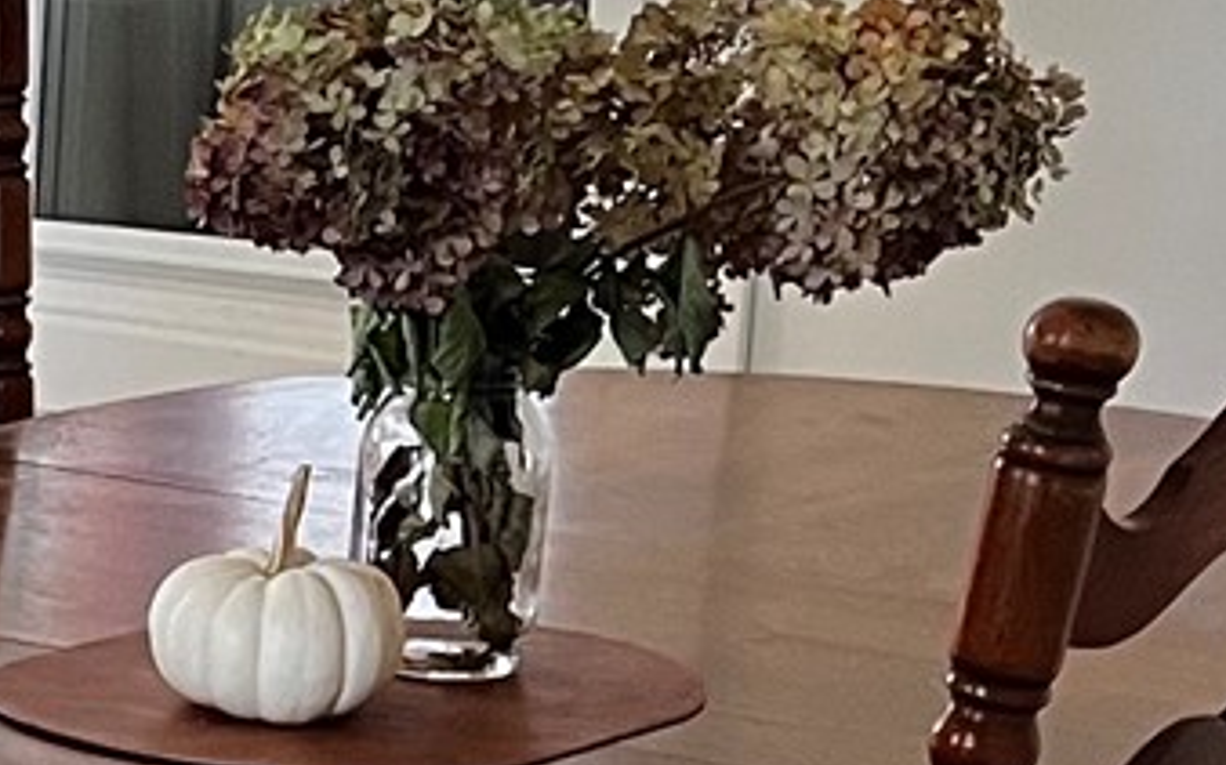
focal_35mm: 167
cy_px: 692
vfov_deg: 7.8
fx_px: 5578
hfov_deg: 11.4
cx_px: -1172
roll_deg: -0.7
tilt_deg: -12.7
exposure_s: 1/60
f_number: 1.5
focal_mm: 5.7
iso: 200
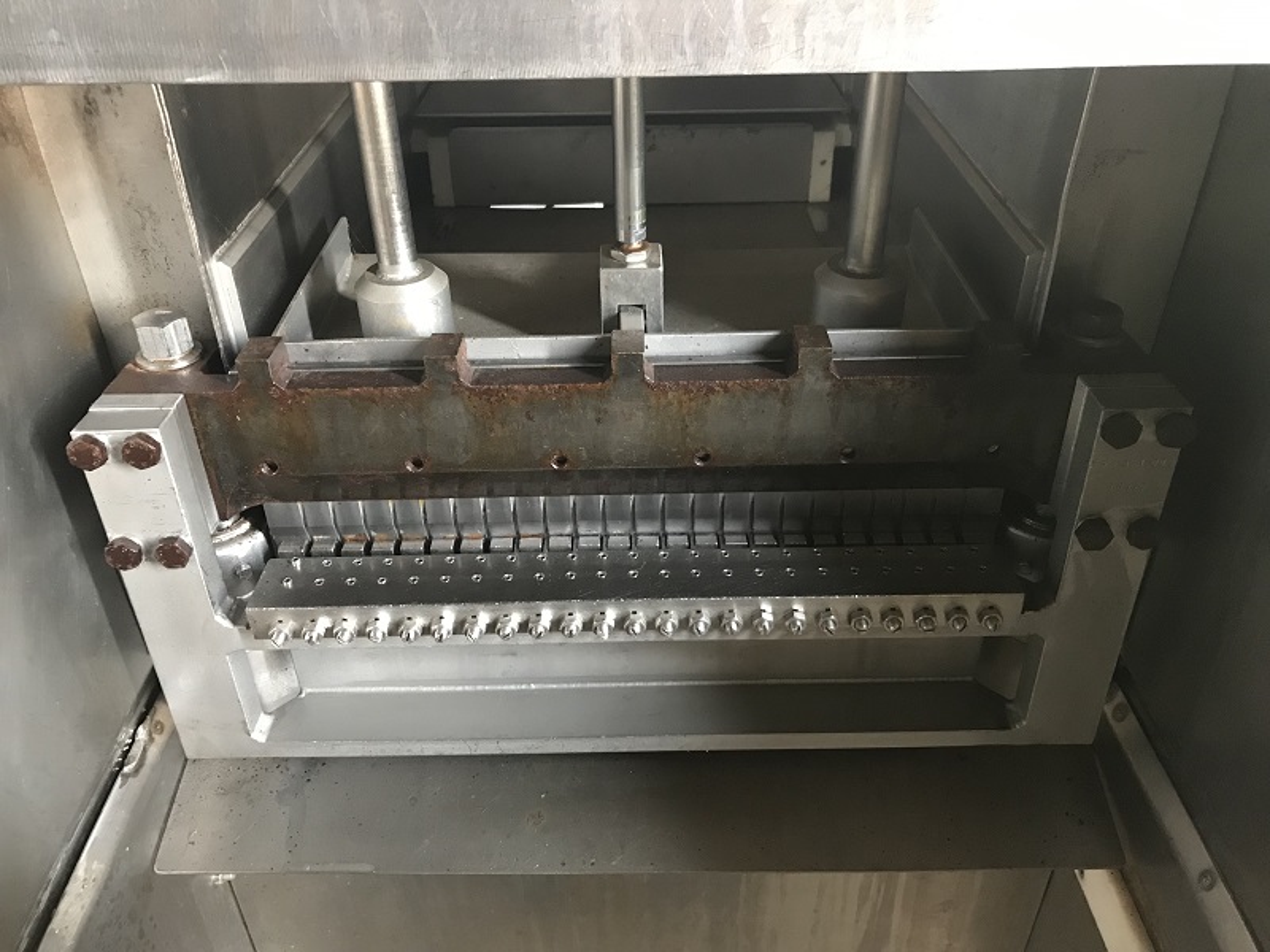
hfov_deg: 63.4
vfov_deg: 49.7
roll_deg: +0.4
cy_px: 476
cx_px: 635
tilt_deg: -34.3
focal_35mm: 28
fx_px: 1027
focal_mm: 3.99
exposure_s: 1/11
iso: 100
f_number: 1.8
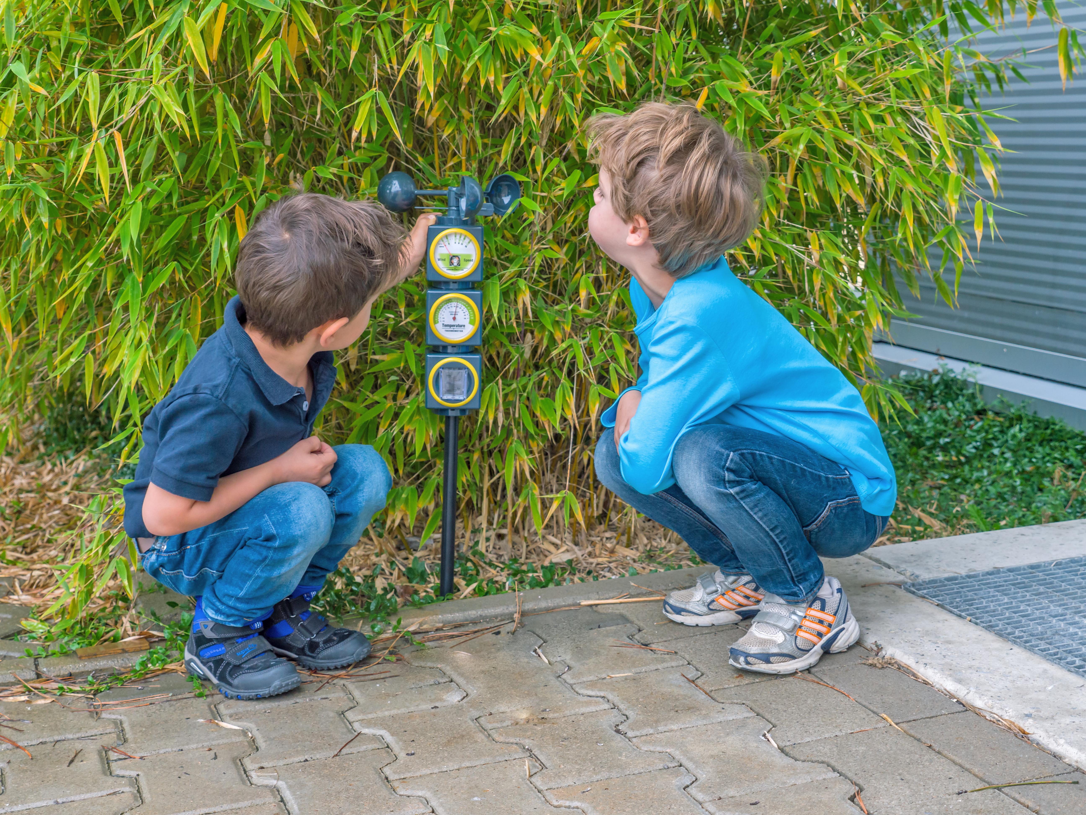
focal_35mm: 56
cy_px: 408
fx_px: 1757
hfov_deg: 34.3
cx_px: 543
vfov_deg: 26.1
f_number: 4
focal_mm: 28
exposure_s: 1/125
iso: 400
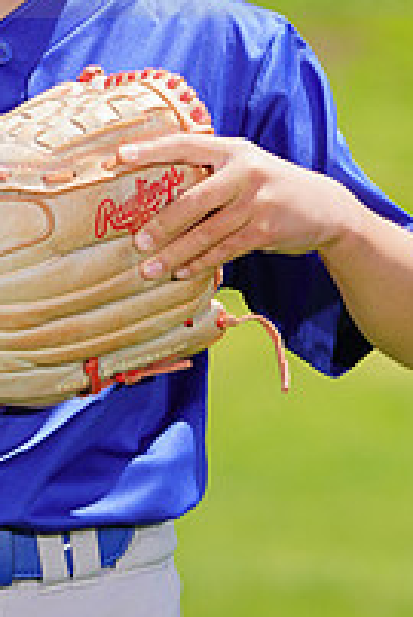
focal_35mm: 718
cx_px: 41
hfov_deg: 1.9
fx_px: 12334
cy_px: -79
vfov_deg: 2.9
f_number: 8
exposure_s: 1/250
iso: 100
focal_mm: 250
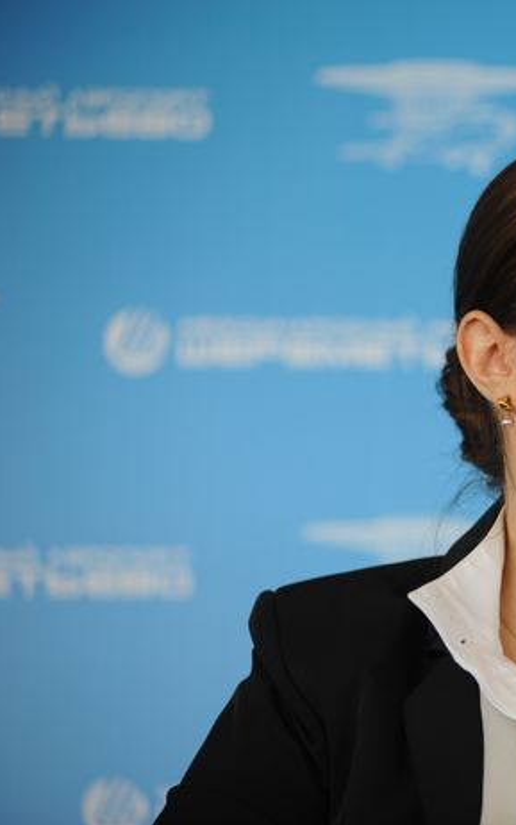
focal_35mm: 193
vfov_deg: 10.9
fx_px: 4340
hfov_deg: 6.8
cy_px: 414
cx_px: 618
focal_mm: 125
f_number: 2.8
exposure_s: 1/125
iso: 200
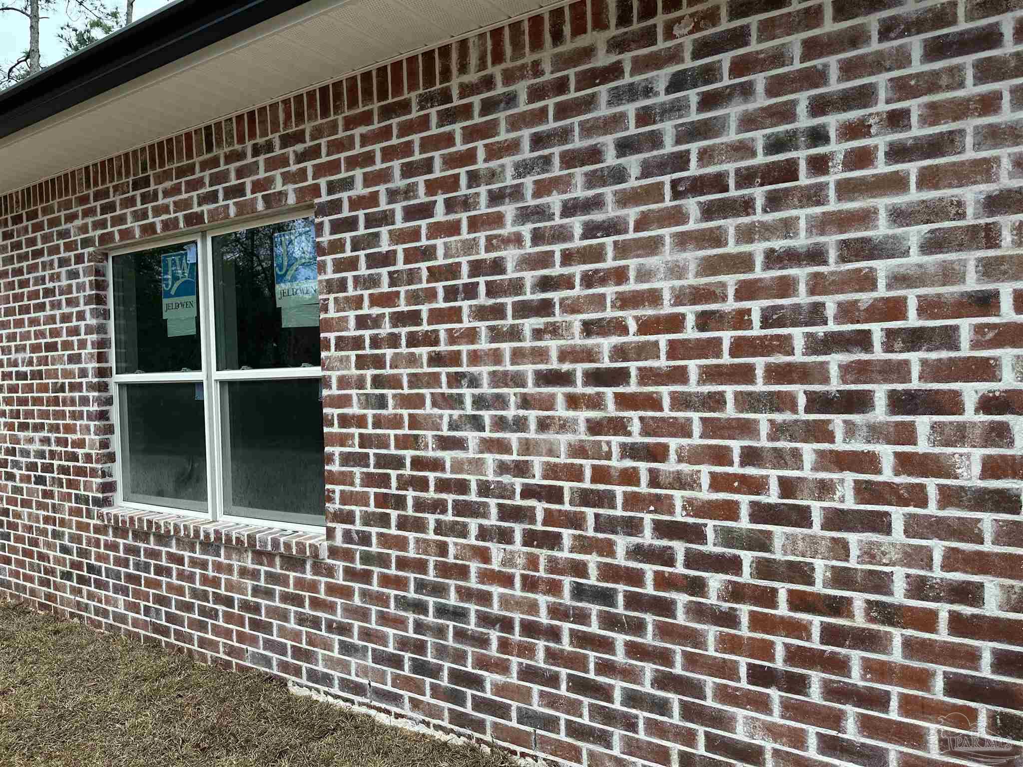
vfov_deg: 56.8
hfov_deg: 71.6
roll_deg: +1.8
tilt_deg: -1.3
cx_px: 512
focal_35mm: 24
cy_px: 384
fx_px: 709
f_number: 1.78
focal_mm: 6.86
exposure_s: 1/121
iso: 100
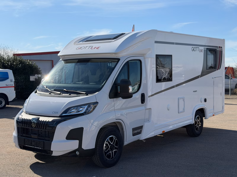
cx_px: 118
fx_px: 329
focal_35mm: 48
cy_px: 88
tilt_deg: -1.7
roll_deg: +0.5
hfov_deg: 39.7
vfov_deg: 30.3
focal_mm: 6.76
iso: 80
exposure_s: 1/5587
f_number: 1.78
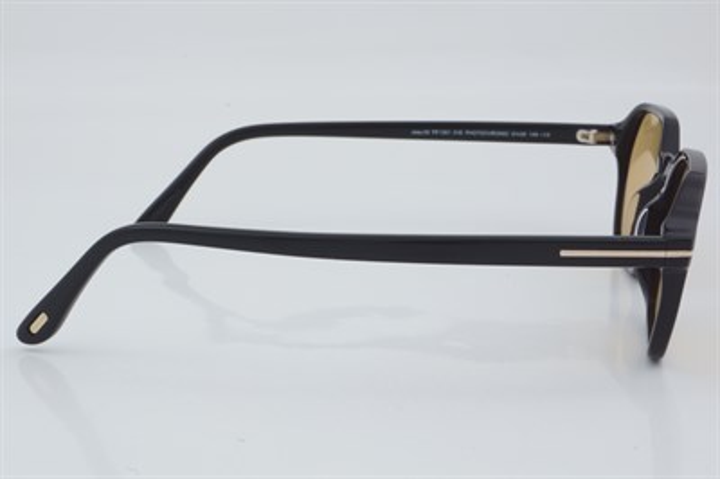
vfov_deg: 18.2
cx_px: 360
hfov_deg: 27.0
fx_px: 1499
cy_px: 240
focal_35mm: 75
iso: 100
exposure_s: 1/4
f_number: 29
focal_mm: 50
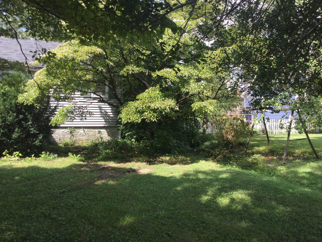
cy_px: 121
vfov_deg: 45.4
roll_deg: -2.2
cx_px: 161
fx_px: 288
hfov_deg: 58.4
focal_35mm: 31
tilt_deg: -1.7
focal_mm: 3.3
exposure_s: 1/236
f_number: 2.4
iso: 25
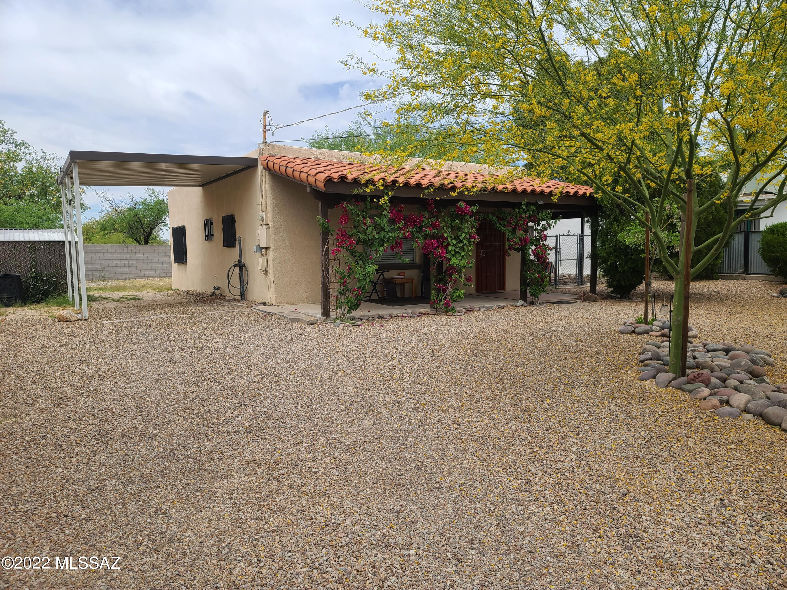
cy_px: 295
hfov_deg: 69.4
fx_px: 568
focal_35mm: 25
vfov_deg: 54.9
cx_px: 394
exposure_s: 1/818
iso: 16
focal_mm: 7
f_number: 1.8
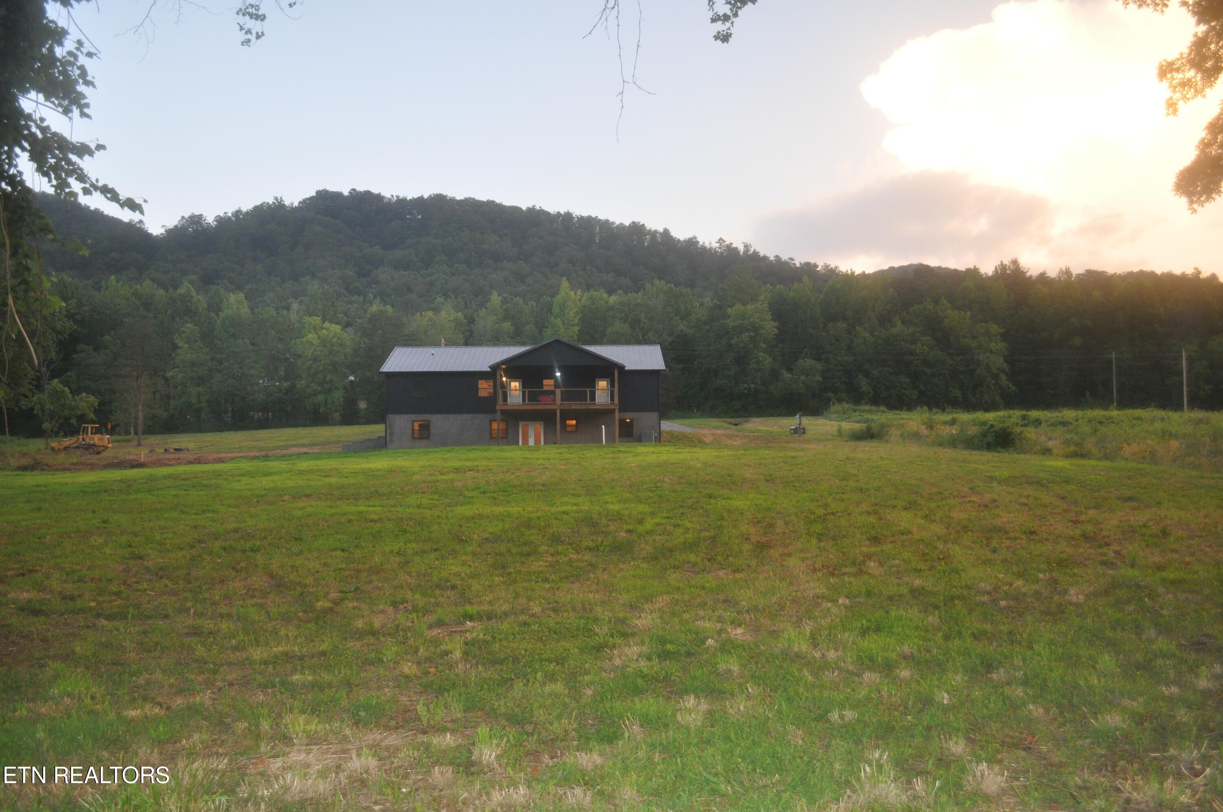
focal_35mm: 30
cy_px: 406
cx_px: 612
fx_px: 1018
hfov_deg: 62.0
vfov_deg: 43.5
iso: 800
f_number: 3.8
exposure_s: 1/125
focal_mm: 20
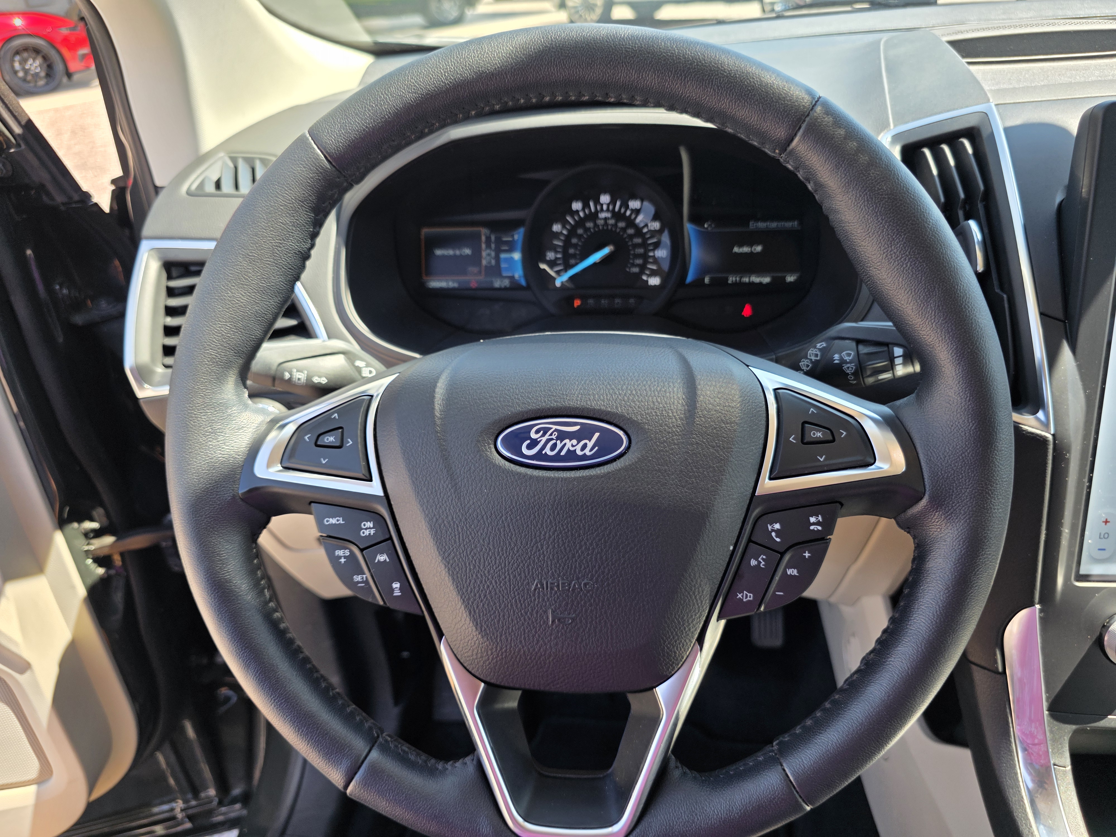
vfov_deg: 58.9
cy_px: 418
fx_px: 742
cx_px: 558
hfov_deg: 73.9
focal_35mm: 23
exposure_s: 1/180
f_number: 1.7
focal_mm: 6.3
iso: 32
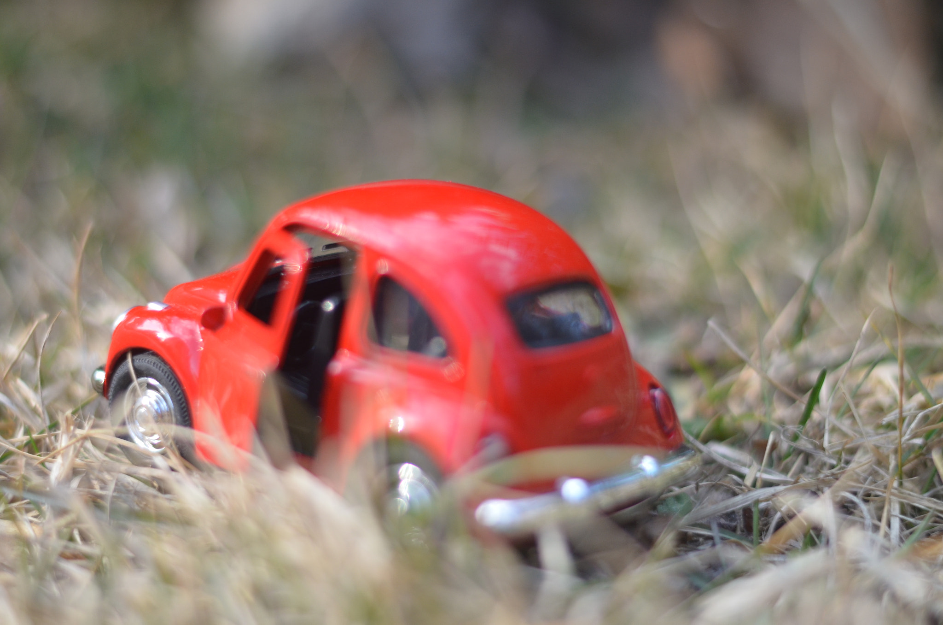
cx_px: 472
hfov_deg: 27.0
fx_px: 1960
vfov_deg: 18.1
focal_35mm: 75
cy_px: 312
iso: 500
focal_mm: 50
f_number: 1.8
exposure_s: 1/2000
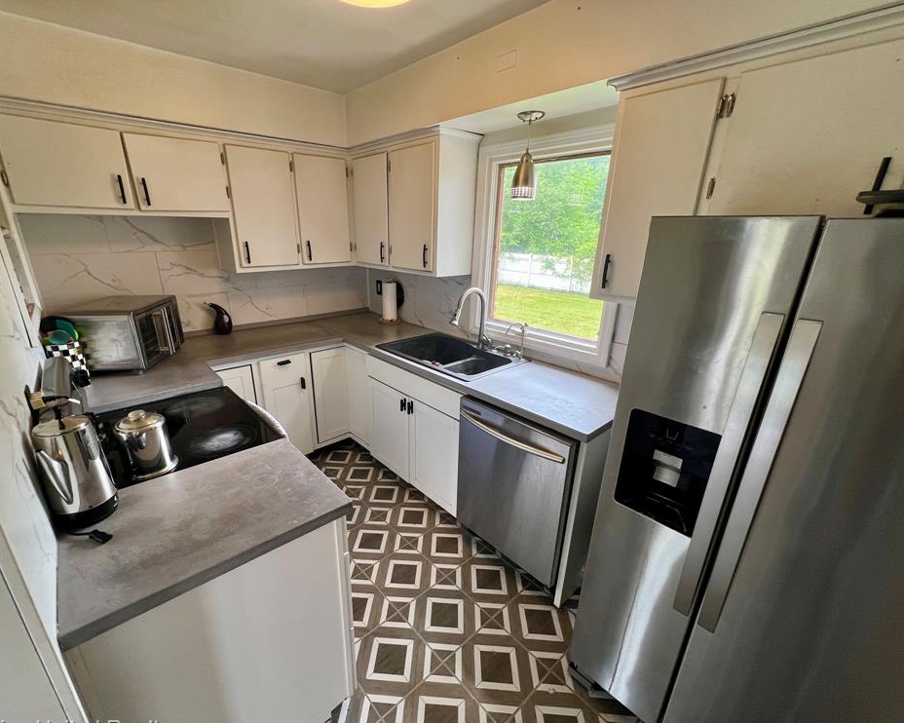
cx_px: 427
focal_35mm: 14
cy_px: 372
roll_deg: +0.0
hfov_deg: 100.6
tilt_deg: -20.6
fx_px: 374
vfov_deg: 87.9
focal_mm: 1.57
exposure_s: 1/120
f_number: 1.8
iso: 64
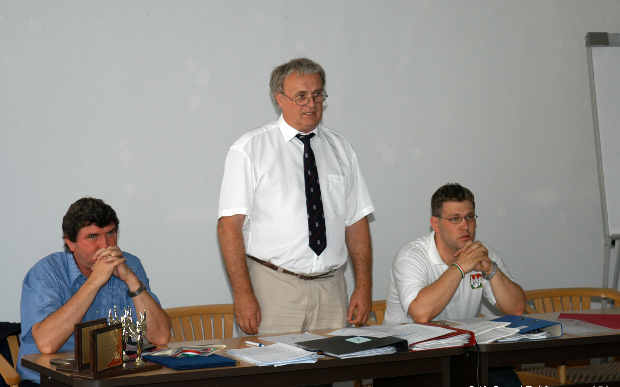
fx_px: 1428
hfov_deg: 24.5
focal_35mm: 85
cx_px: 310
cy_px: 190
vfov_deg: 15.4
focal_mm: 55
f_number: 2.8
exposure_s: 1/125
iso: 200
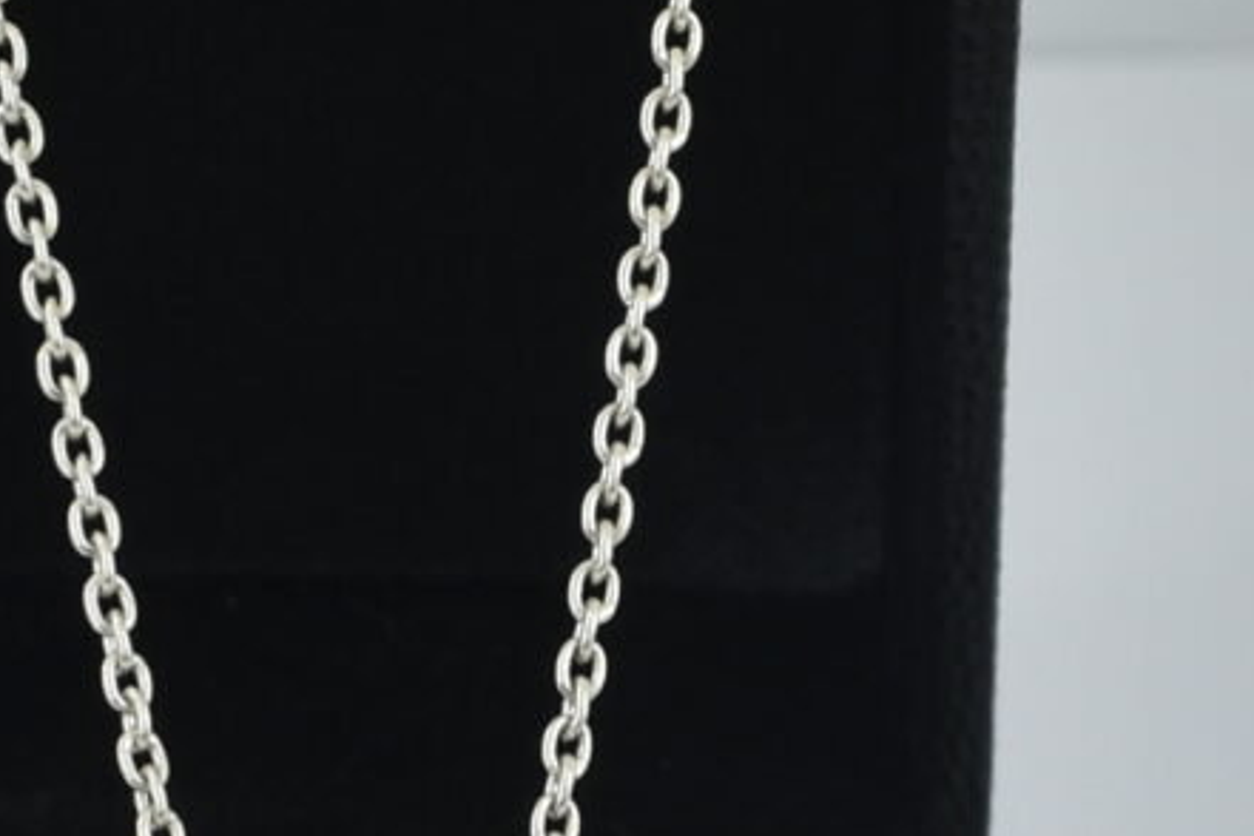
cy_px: 1479
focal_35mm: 348
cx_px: 762
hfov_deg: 5.9
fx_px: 12121
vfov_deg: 3.9
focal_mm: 40
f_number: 9
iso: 200
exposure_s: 1/320
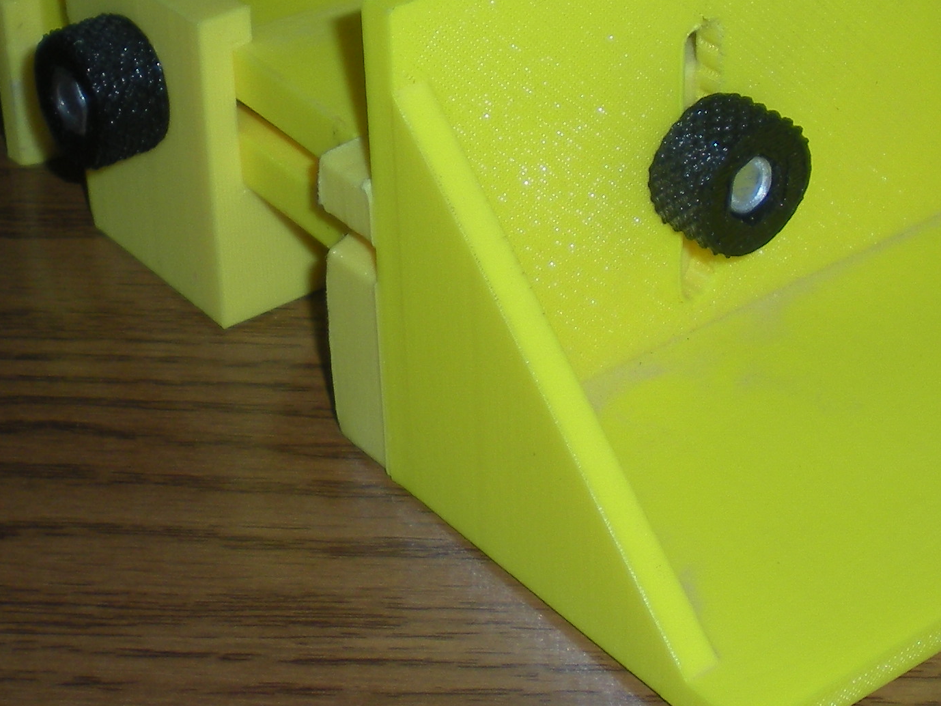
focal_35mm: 90
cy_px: 137
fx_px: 2447
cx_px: 638
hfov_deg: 21.7
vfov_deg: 16.3
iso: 64
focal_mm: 6.3
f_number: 3.1
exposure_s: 1/60
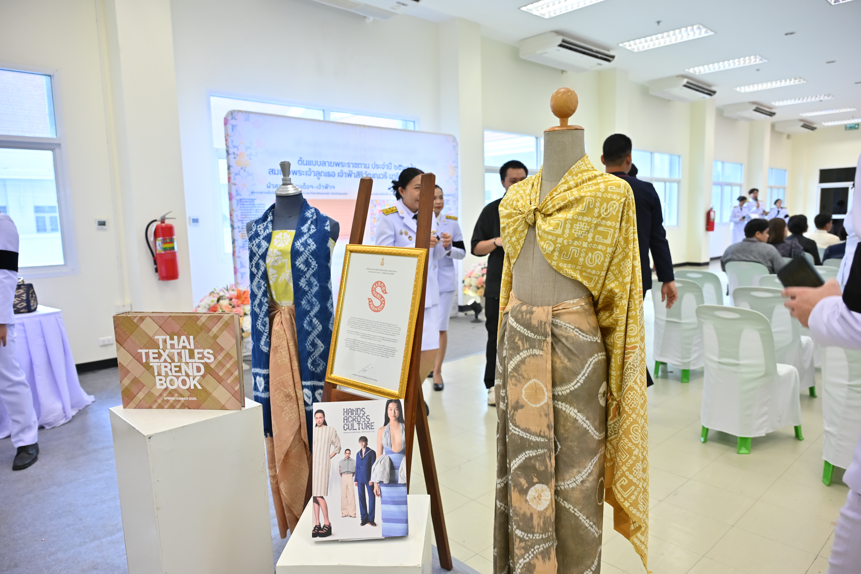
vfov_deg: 53.1
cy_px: 287
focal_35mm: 24
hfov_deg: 73.7
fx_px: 574
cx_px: 430
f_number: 4
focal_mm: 24
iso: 1250
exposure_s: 1/250
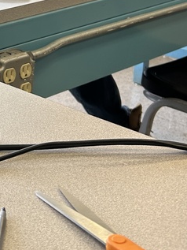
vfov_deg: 22.8
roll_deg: +0.7
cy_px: 31
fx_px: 605
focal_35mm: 84
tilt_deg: -17.0
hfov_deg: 16.2
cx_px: -89
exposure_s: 1/120
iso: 64
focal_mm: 5.7
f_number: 1.5
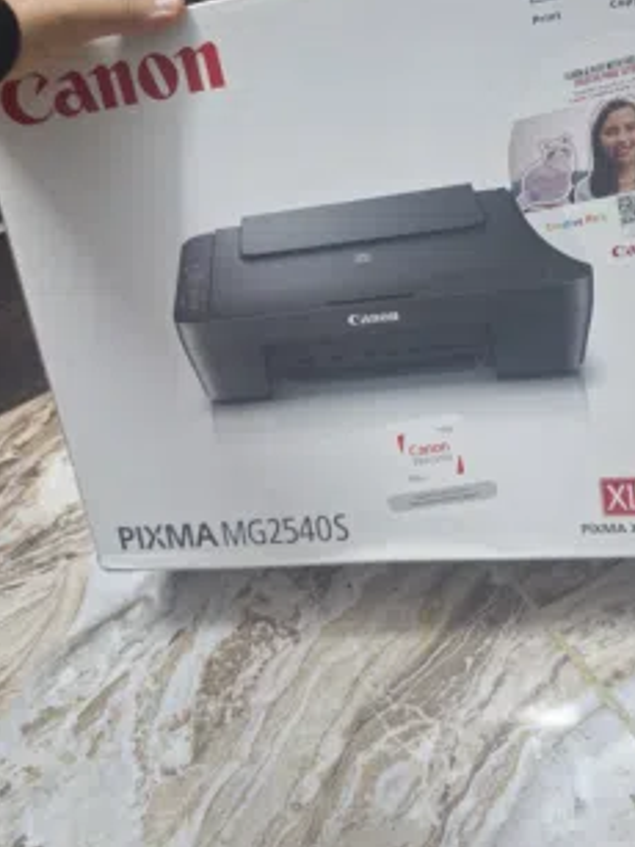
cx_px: 403
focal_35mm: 30
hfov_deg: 46.3
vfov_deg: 59.3
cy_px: 323
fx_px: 734
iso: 250
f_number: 1.8
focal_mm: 5.54
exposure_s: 1/25
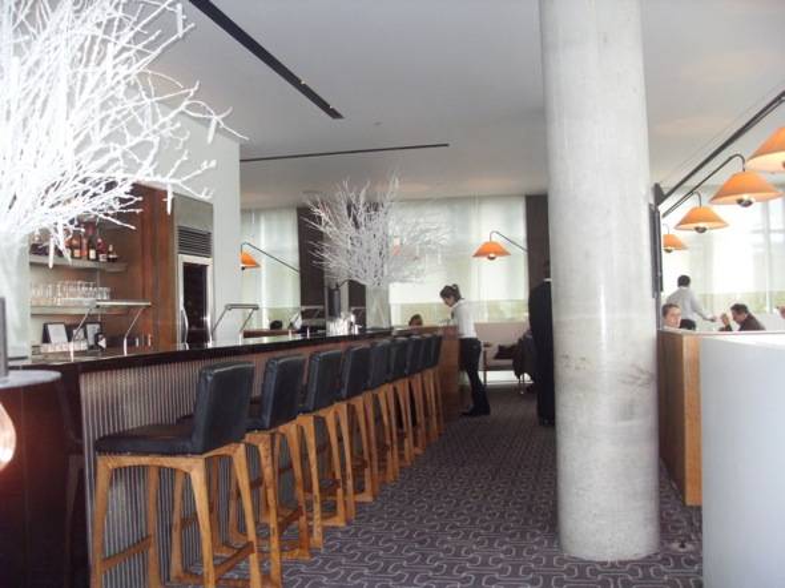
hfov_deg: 52.6
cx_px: 392
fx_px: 793
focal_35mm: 35
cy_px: 294
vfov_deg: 40.7
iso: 320
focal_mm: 6.3
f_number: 2.8
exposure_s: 1/45
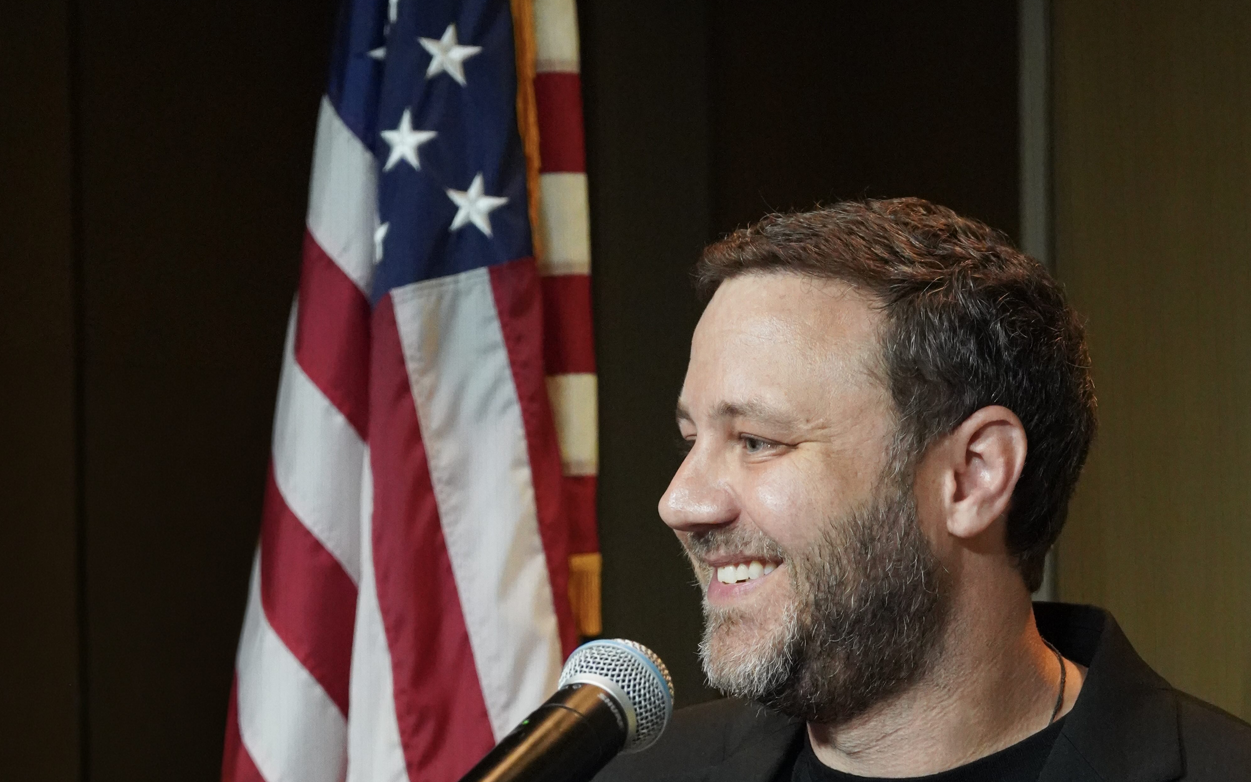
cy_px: 797
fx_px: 3682
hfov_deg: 19.3
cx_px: 625
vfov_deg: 12.0
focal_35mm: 108
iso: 12800
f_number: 6.3
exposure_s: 1/400
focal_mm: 70
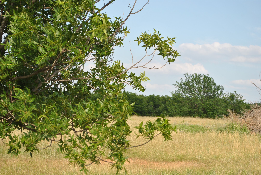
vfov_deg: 16.6
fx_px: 599
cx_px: 130
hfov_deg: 24.6
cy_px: 88
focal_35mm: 82
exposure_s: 1/200
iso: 100
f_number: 7.1
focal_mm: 55
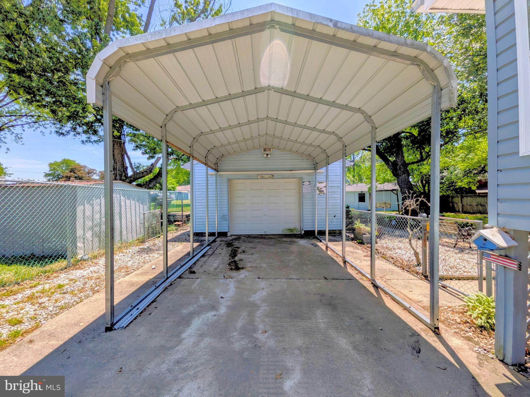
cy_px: 198
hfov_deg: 102.1
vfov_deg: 85.7
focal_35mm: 14
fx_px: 214
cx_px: 265
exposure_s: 1/1504
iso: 50
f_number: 2.2
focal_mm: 1.85
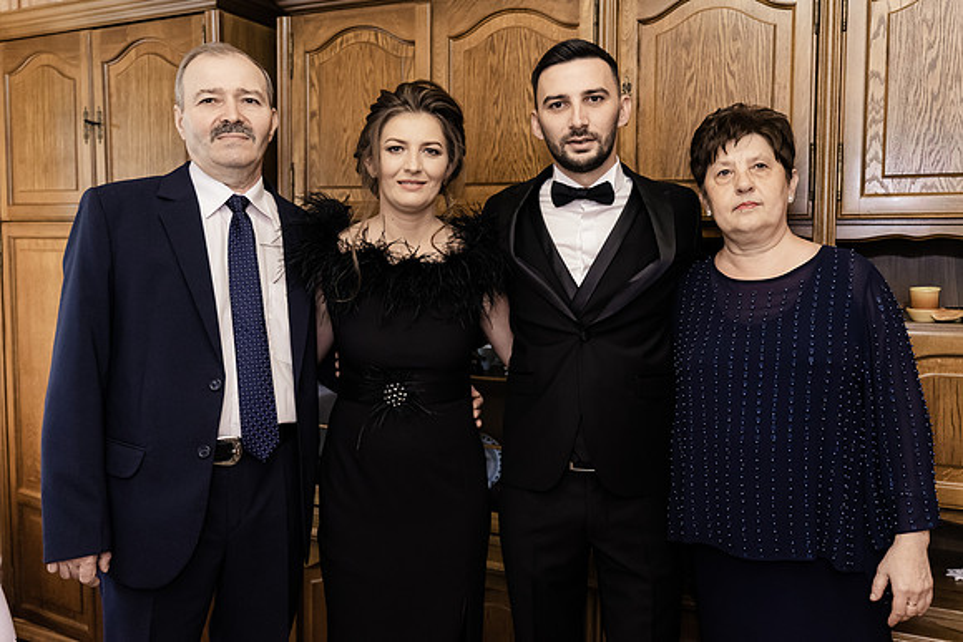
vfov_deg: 43.2
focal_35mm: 30
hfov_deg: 61.4
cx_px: 495
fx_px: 811
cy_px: 302
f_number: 2.8
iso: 3200
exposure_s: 1/80
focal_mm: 28
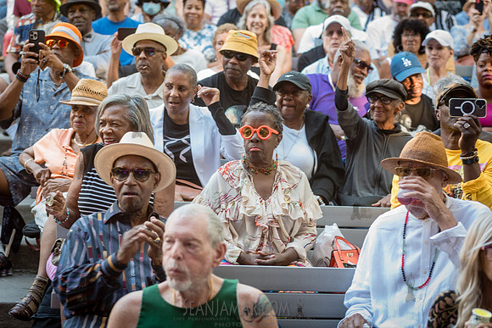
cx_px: 246
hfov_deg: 20.4
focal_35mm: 100
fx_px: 1367
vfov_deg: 13.7
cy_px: 164
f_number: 4.5
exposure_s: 1/80
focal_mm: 100
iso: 800
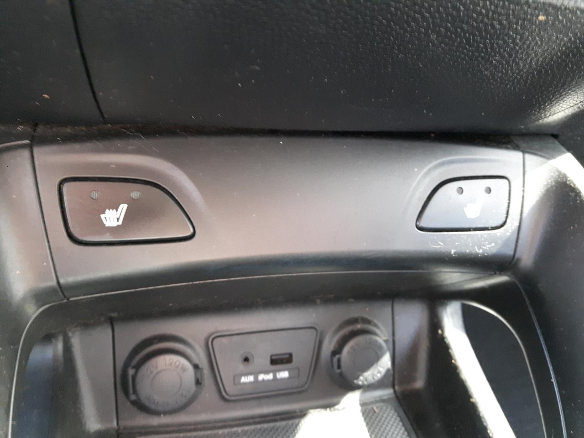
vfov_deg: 45.4
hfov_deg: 58.4
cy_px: 219
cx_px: 292
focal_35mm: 31
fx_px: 523
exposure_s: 1/17
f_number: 1.9
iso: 400
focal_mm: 3.7
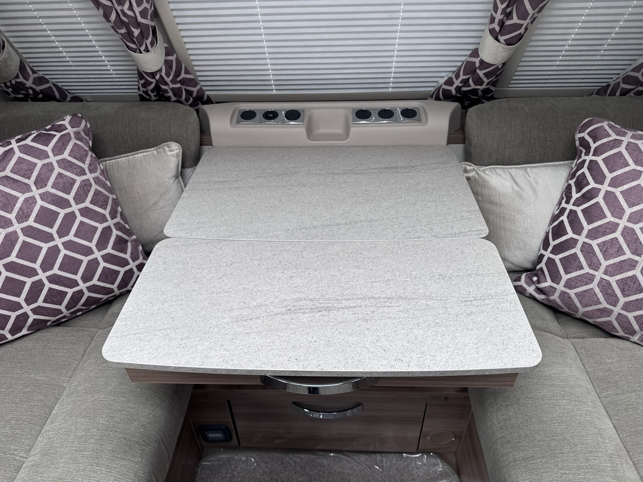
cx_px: 322
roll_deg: +2.4
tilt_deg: -35.3
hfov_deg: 71.6
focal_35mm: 24
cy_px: 241
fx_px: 446
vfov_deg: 56.8
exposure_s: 1/169
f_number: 1.78
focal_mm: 6.86
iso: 64
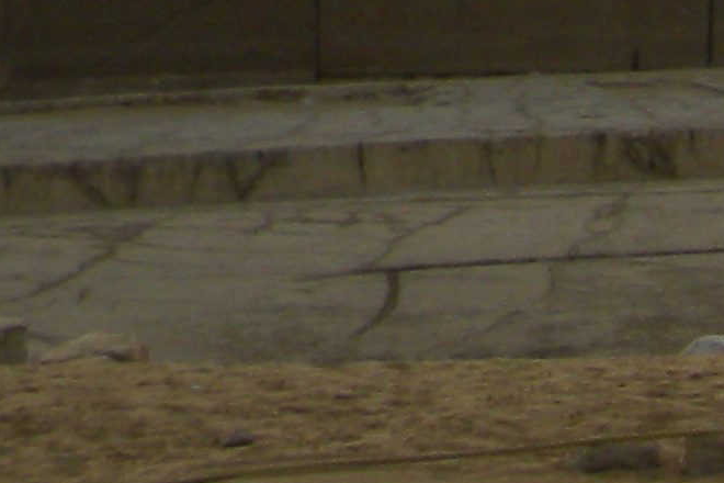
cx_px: 1964
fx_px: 4163
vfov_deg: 6.3
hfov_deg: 8.7
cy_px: -686
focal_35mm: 207
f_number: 7.4
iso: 80
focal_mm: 6.4
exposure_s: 1/270
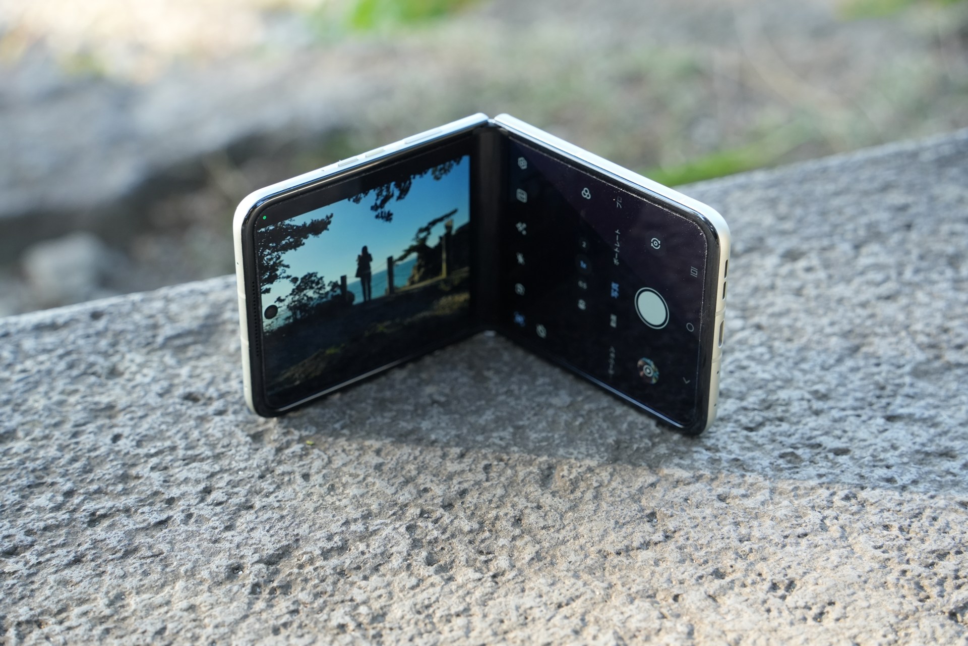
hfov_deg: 26.3
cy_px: 323
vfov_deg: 17.7
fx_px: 2070
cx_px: 484
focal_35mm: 77
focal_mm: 77
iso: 1250
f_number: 6.3
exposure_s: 1/160
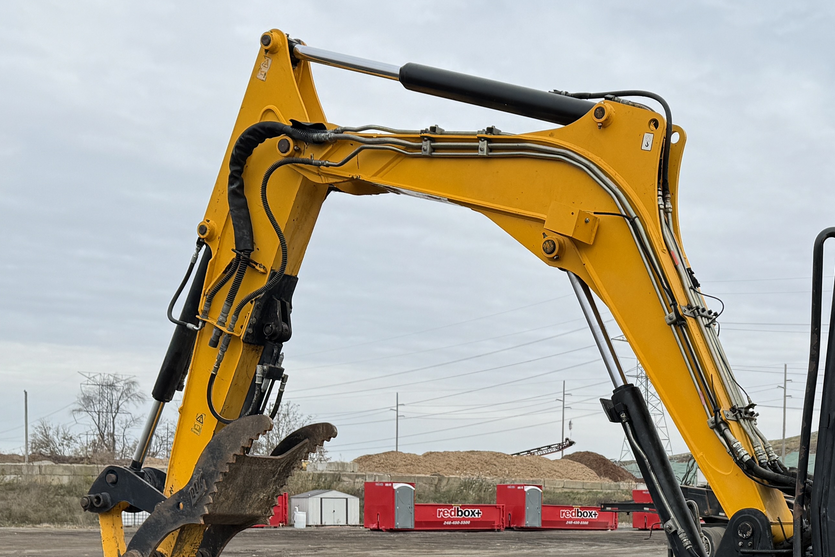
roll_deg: -0.2
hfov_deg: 33.2
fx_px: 1276
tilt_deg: -2.2
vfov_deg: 23.7
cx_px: 833
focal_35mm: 55
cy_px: 543
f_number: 1.78
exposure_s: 1/2710
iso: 80
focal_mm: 6.86
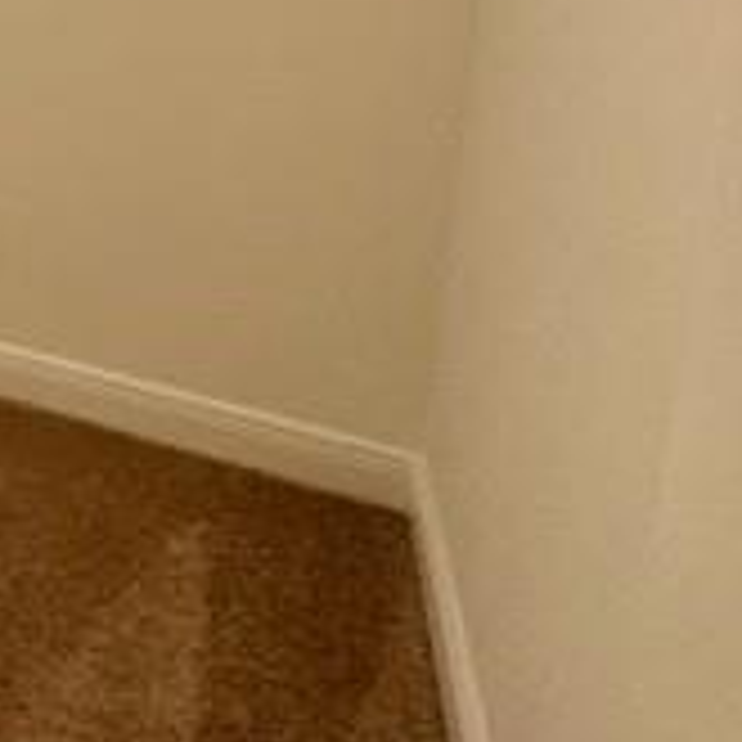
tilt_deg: -8.6
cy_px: -72
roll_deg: -0.2
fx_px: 1164
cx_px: -616
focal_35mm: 48
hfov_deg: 21.5
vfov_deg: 31.4
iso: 320
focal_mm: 2.22
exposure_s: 1/120
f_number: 2.2
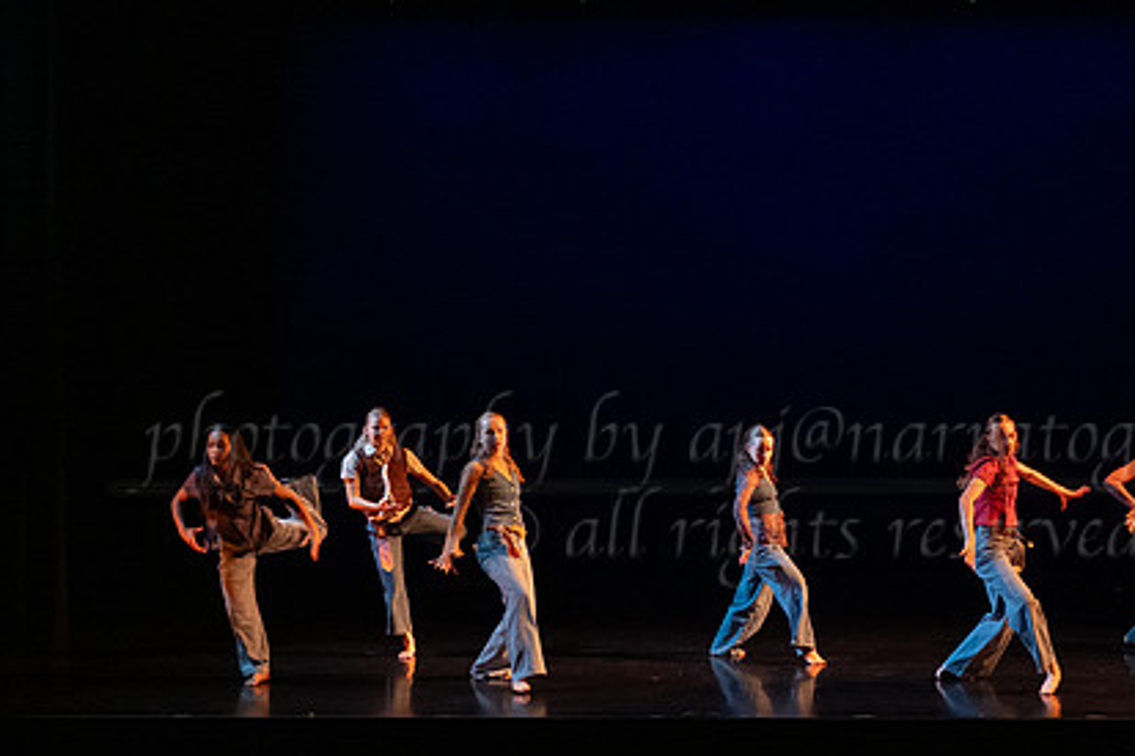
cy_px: 386
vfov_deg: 20.0
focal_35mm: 68
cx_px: 795
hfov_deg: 29.4
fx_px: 2143
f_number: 2.8
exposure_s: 1/250
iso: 3200
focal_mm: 40
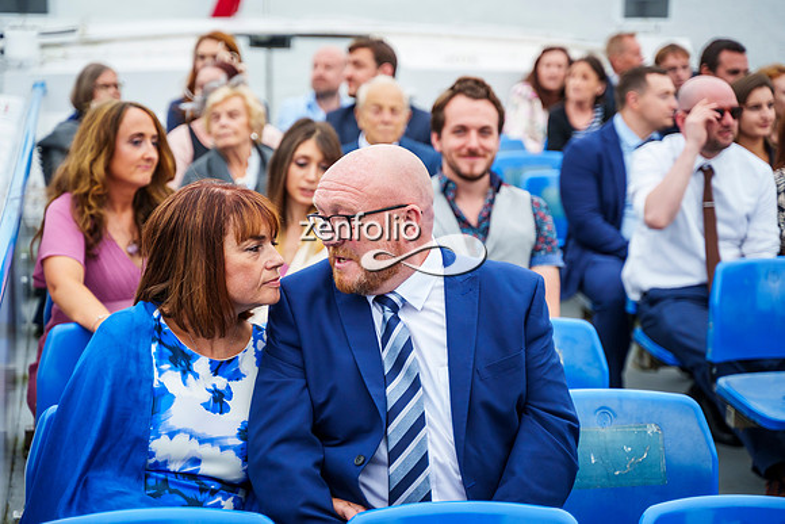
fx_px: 1683
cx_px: 392
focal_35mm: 77
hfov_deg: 26.3
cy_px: 262
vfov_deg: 17.7
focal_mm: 75
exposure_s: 1/1250
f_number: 2.8
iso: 800
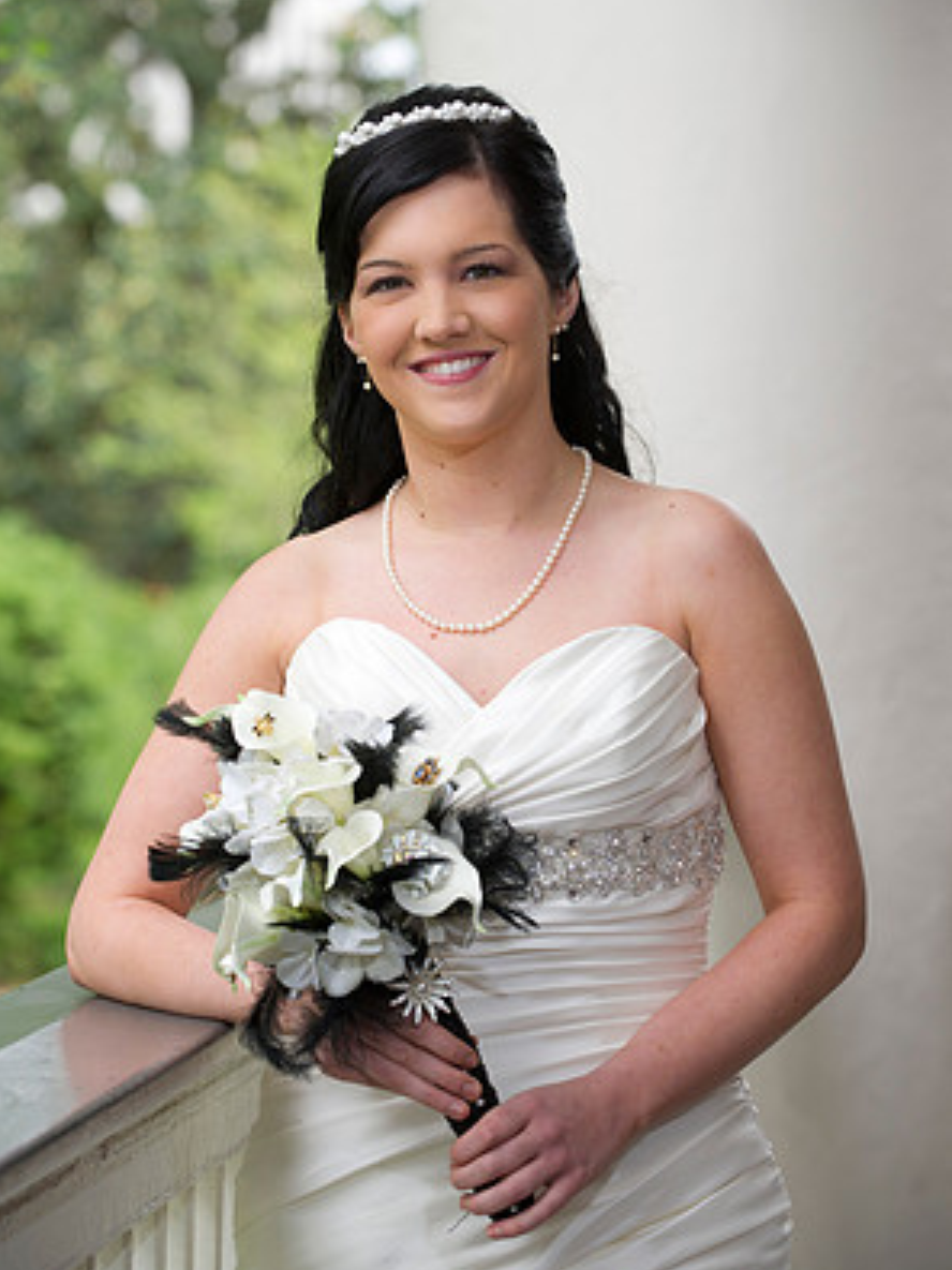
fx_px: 4659
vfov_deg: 15.5
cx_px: 474
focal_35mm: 127
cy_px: 653
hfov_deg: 11.7
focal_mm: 116
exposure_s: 1/125
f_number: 4
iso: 320
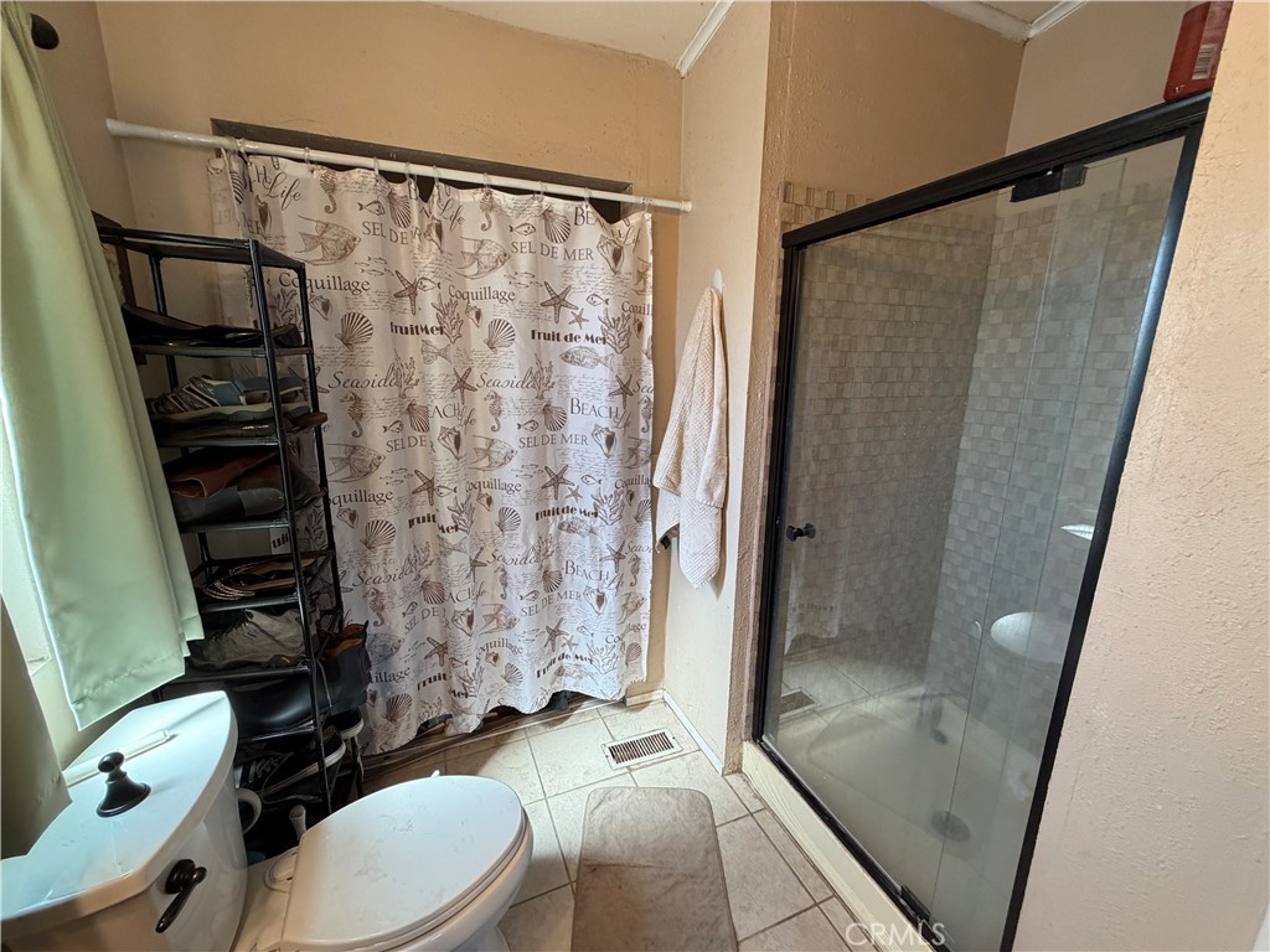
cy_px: 476
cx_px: 635
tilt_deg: -12.6
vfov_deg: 85.7
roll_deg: -0.7
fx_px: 514
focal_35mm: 14
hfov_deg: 102.1
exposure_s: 1/120
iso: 320
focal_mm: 2.22
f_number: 2.2
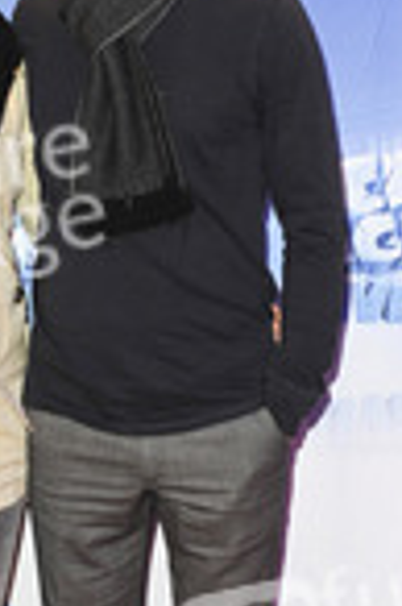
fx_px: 1746
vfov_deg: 19.6
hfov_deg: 13.0
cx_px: 15
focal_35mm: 104
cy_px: 432
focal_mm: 38
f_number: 6.3
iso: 800
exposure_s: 1/200
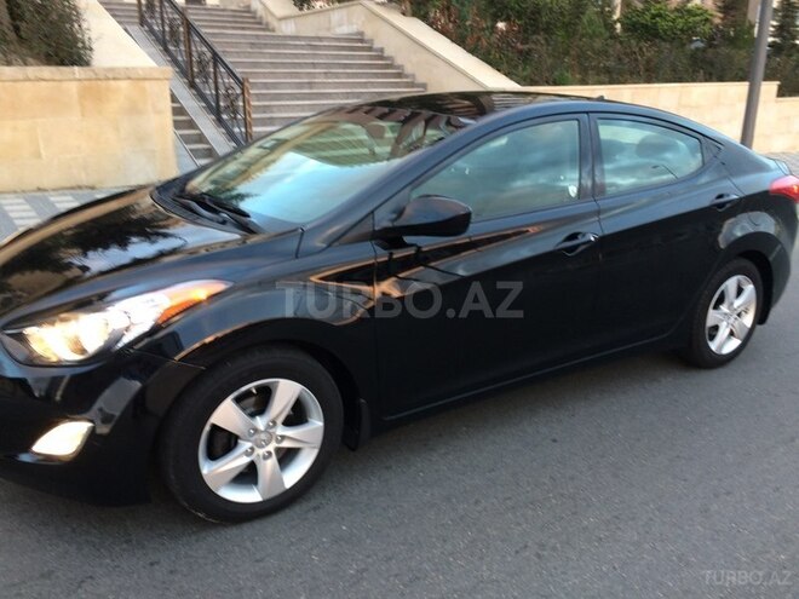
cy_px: 300
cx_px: 400
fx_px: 669
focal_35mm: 29
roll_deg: +1.5
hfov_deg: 61.7
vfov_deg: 48.2
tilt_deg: -16.9
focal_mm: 4.15
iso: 50
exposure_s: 1/33
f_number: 2.2
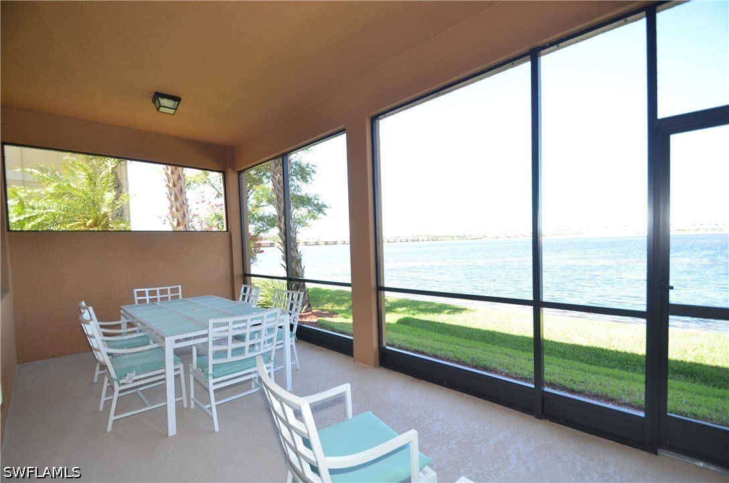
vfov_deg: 77.1
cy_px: 242
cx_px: 364
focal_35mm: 15
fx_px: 303
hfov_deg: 100.5
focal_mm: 10
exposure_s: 1/250
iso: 400
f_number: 4
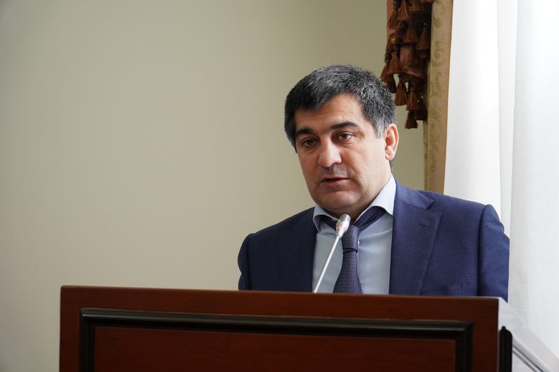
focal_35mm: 92
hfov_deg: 22.3
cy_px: 186
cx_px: 280
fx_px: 1420
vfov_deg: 14.9
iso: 1000
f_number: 4
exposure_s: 1/250
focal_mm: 61
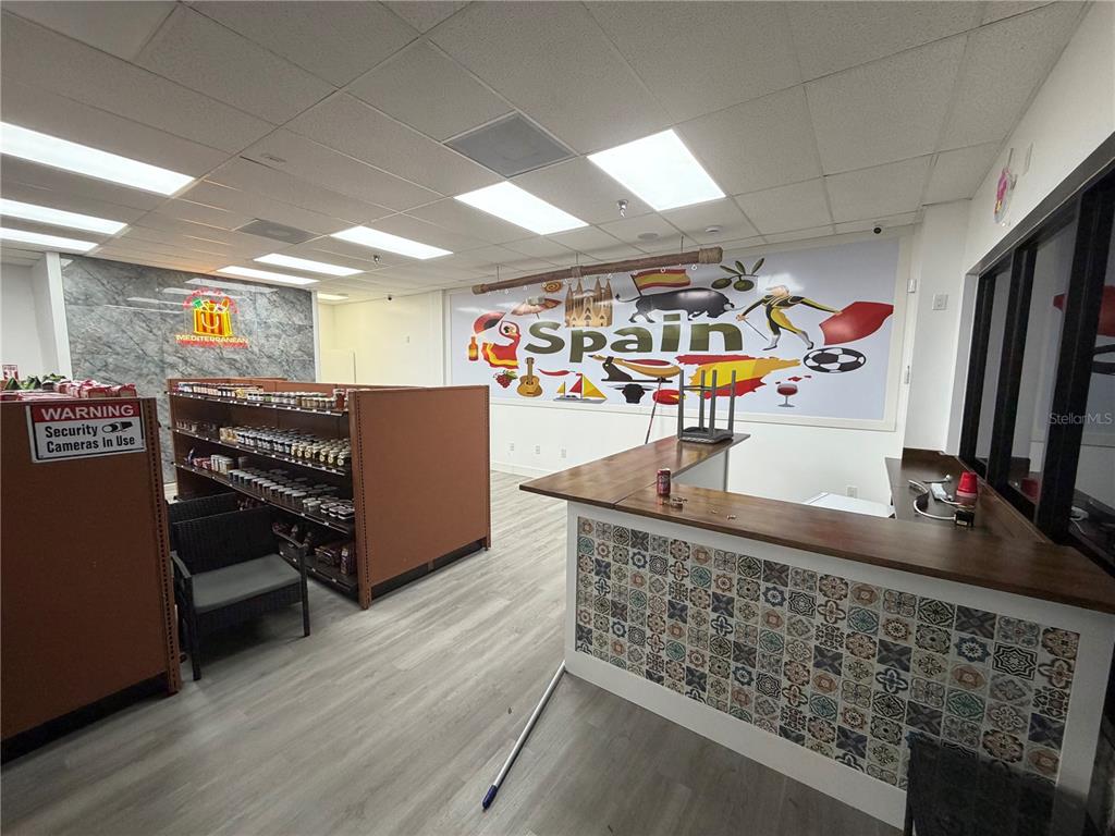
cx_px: 558
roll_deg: -0.7
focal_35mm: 14
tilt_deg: -5.6
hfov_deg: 102.1
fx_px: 451
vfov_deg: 85.7
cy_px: 418
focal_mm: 2.22
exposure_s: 1/120
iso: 250
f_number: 2.2
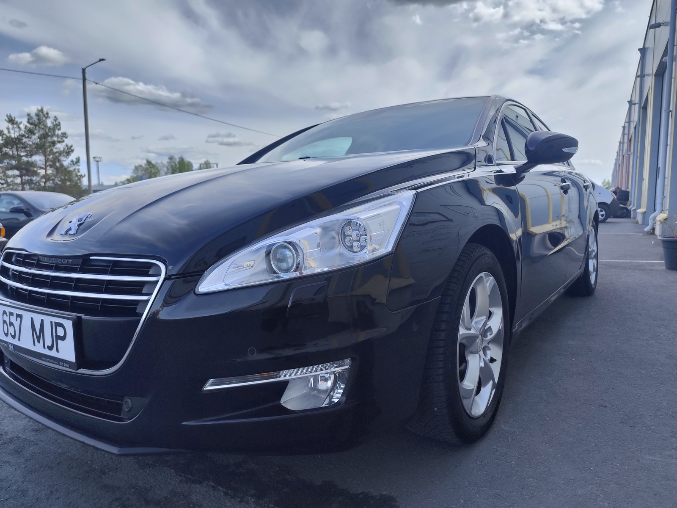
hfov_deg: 73.9
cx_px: 338
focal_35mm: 23
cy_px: 254
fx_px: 450
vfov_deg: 58.9
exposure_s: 1/742
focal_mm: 6.14
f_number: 1.65
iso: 50
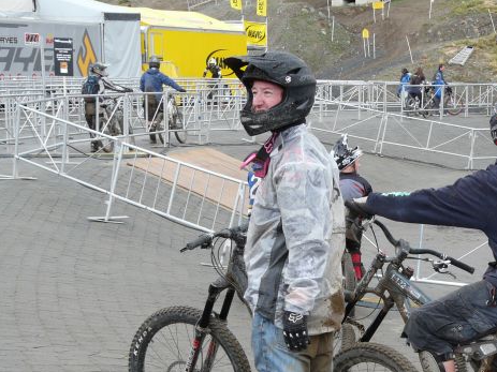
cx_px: 393
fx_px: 1364
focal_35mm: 95
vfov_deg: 15.4
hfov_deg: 20.4
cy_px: 303
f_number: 4
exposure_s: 1/160
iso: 100
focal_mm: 9
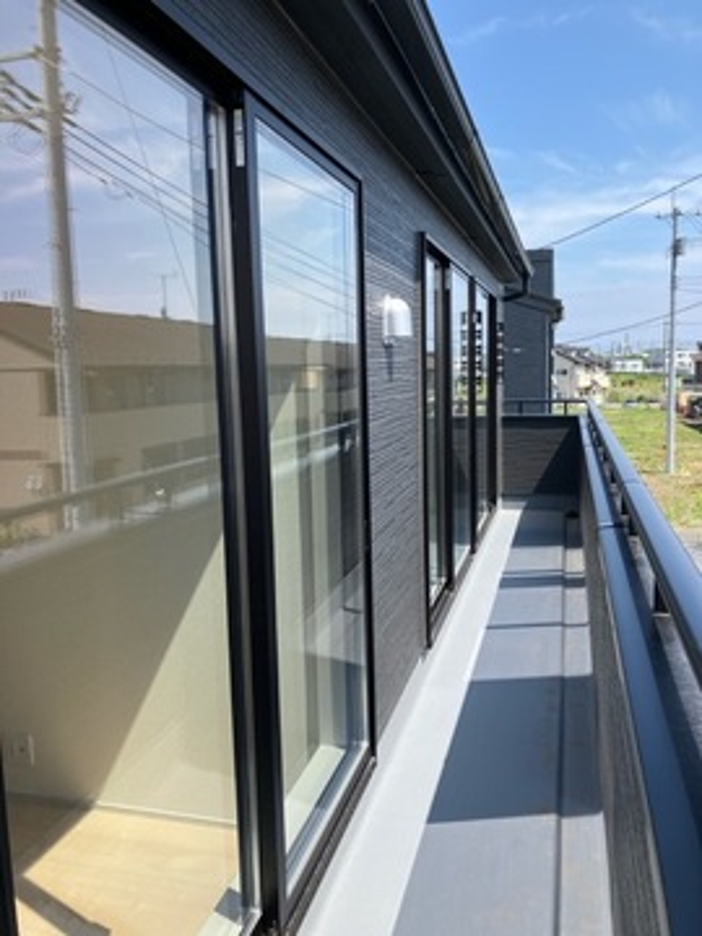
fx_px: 757
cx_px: 351
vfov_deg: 63.4
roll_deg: +1.5
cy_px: 468
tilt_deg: -6.9
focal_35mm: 28
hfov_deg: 49.7
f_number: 1.8
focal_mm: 3.99
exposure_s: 1/972
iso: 32
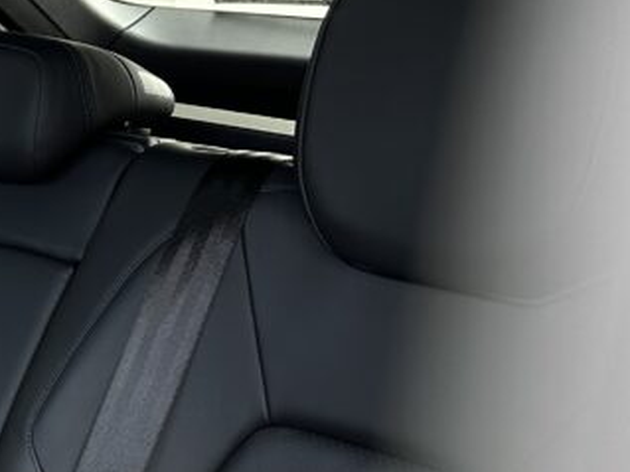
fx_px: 1401
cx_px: -203
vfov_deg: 17.6
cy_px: 654
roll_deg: +1.5
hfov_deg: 22.5
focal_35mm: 77
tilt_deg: -29.1
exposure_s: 1/121
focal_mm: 6.86
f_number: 1.78
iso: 160
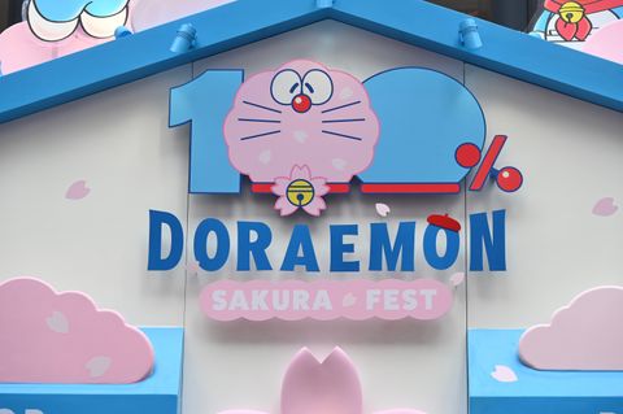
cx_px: 312
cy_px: 207
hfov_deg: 20.2
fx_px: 1746
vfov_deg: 13.5
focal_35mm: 101
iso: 500
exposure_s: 1/200
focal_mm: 101
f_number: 6.3
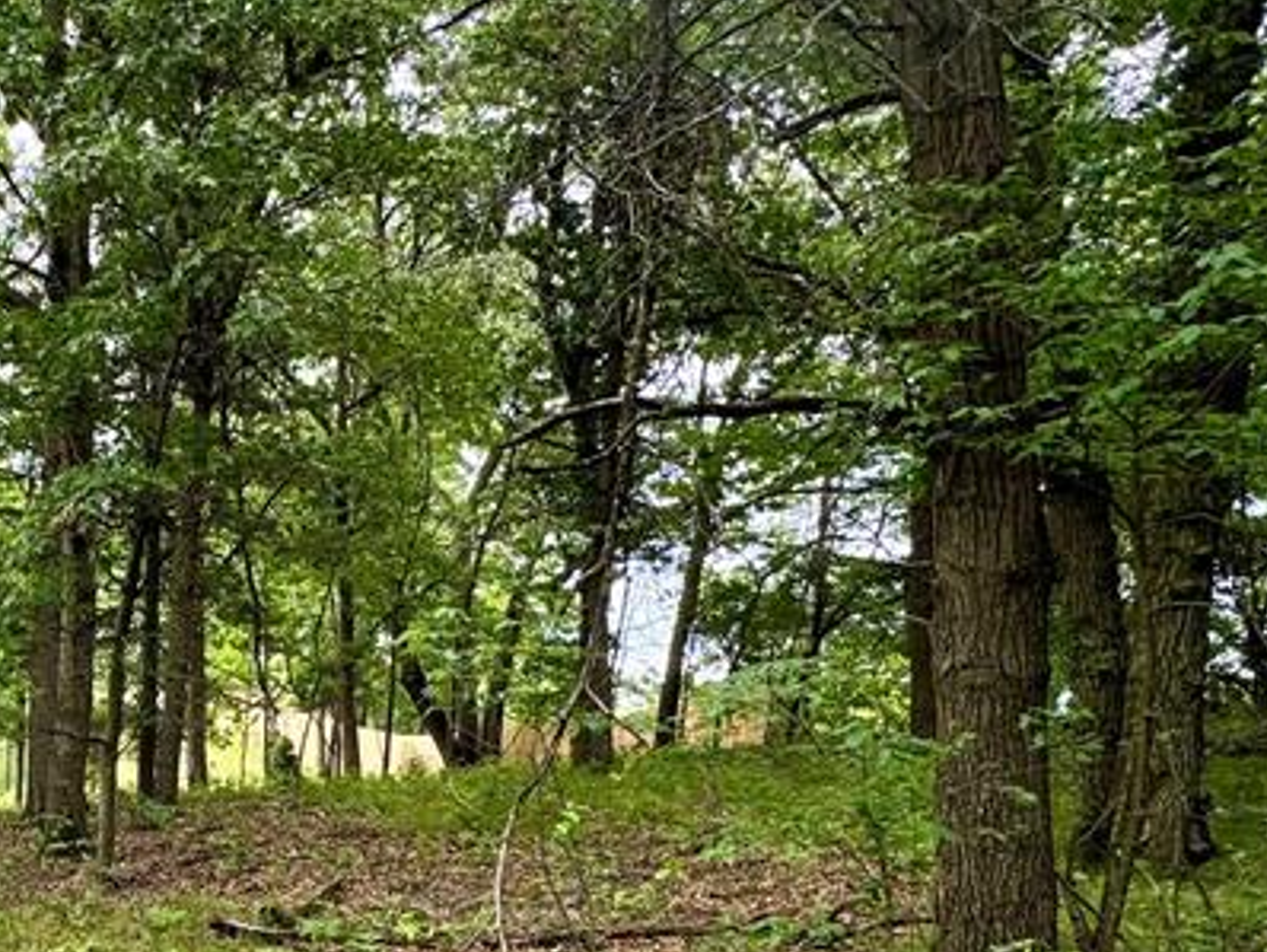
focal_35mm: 36
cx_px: 35
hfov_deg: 44.6
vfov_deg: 39.1
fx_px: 1318
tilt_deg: +4.6
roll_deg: -2.3
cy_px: 656
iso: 40
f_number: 2.2
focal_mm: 2.22
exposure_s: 1/156
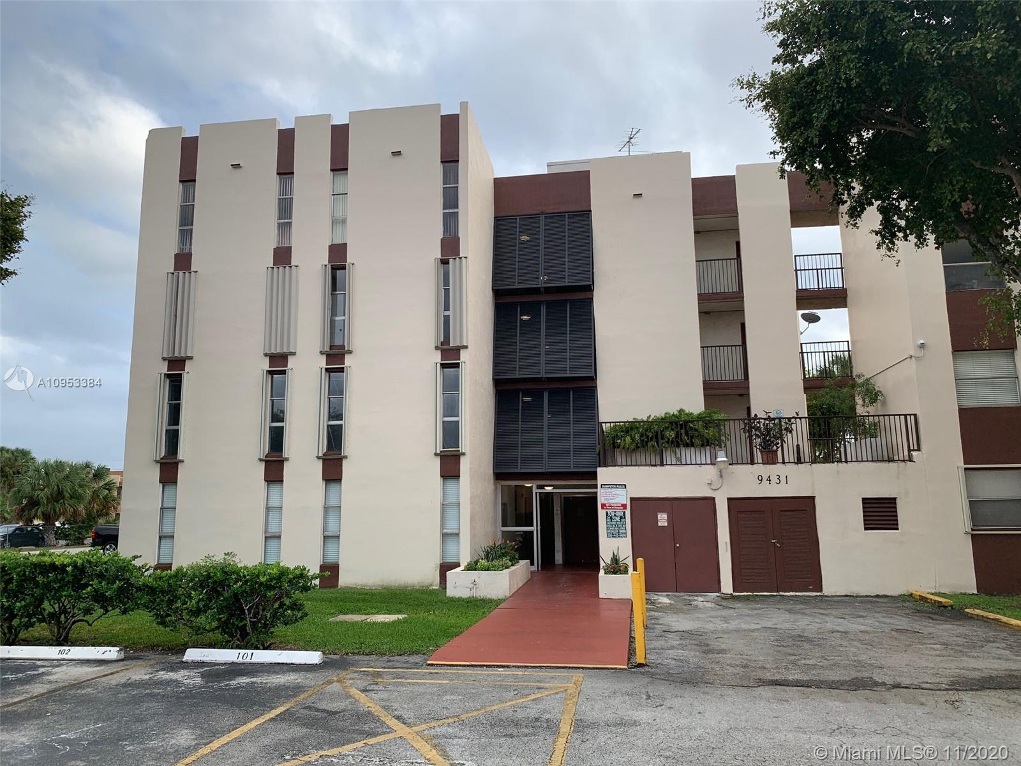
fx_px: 767
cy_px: 383
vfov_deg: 53.1
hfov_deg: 67.3
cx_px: 510
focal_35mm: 26
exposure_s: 1/639
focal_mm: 4.25
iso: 25
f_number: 1.8
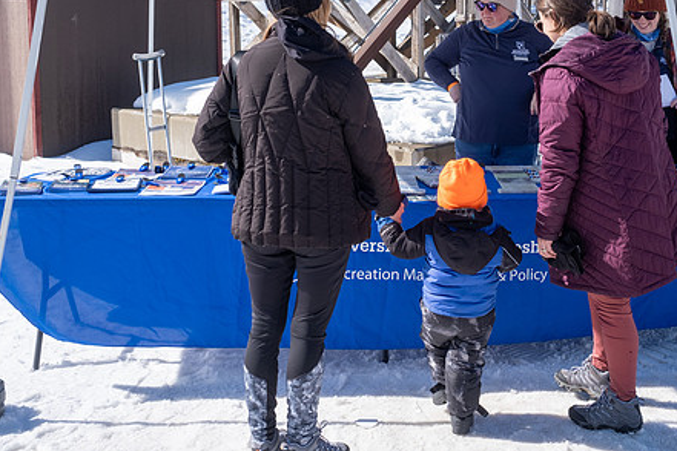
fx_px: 865
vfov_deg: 29.1
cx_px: 441
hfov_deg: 42.3
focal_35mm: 46
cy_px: 157
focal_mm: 23
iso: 320
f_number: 5.6
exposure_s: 1/1000
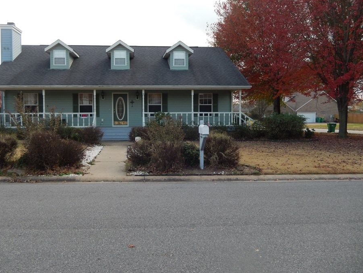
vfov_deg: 44.1
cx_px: 161
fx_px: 336
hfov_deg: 56.7
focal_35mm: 32
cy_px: 127
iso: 125
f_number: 3.6
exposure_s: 1/320
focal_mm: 5.1
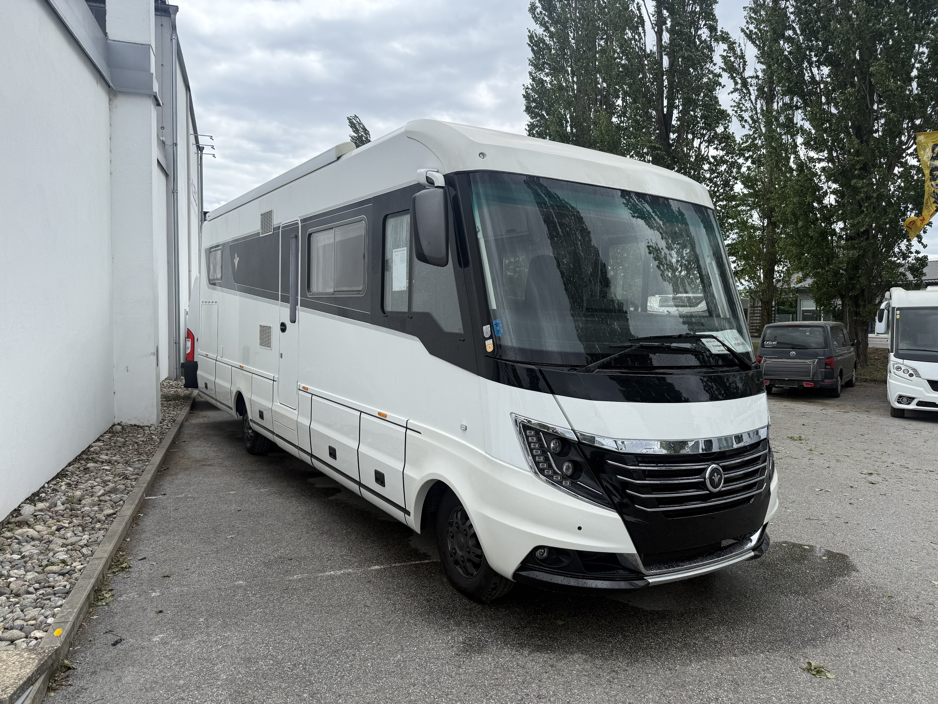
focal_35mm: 24
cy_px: 352
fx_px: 650
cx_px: 469
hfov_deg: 71.6
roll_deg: -0.7
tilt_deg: -1.8
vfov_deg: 56.8
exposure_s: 1/3021
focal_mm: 6.76
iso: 80
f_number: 1.78
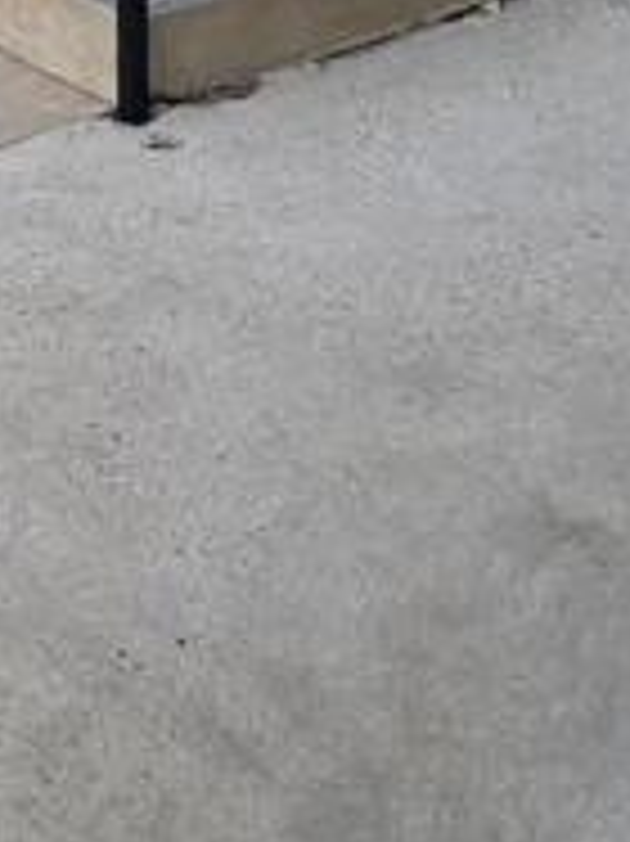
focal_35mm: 89
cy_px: -513
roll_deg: +0.1
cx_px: 176
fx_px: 2162
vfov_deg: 18.7
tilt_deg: -5.6
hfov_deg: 16.5
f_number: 1.8
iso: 320
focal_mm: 4.25
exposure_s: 1/60
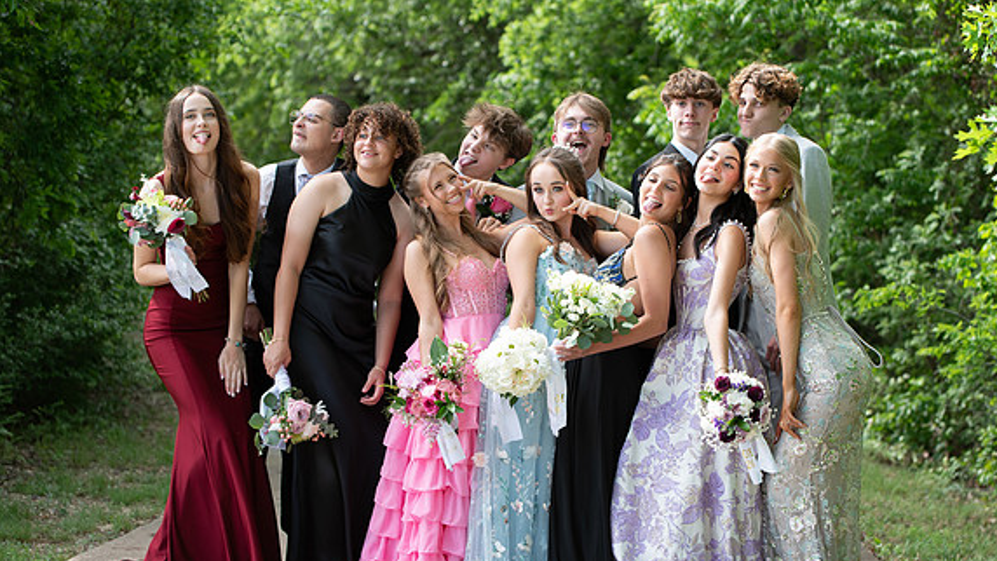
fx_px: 2380
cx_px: 563
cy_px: 291
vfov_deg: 13.5
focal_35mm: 90
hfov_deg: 23.6
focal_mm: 70
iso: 100
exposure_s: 1/400
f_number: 2.8
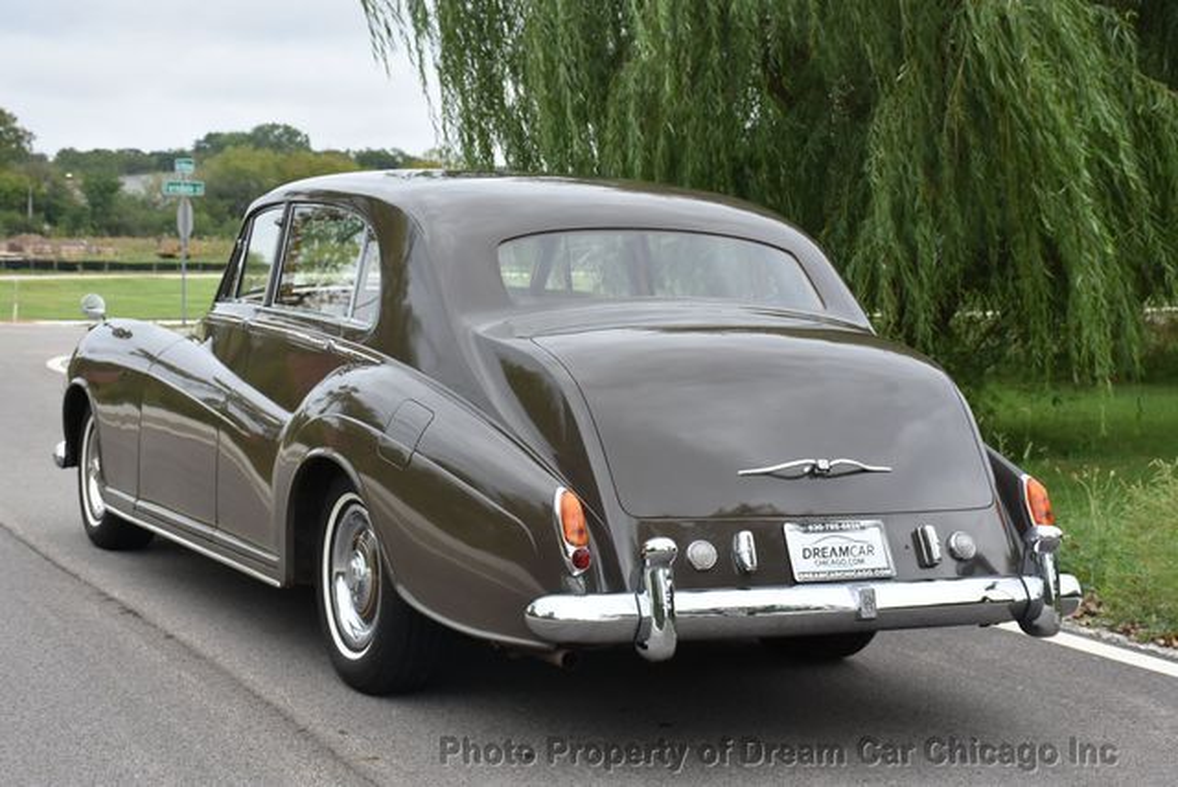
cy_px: 394
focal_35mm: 60
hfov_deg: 33.4
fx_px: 1965
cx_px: 589
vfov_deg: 22.7
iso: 640
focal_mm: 40
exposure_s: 1/500
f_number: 8
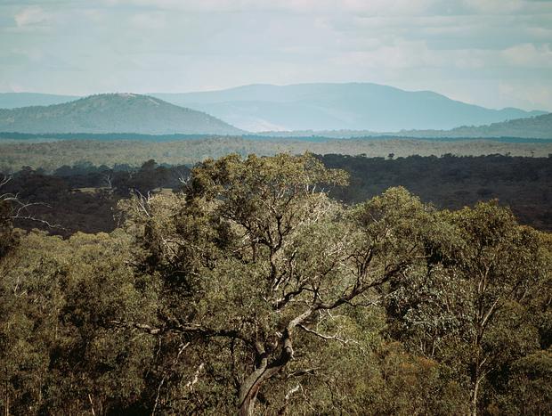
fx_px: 3993
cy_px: 208
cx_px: 276
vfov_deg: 6.0
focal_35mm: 250
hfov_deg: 7.9
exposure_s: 1/1600
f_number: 5.4
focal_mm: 125
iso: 200
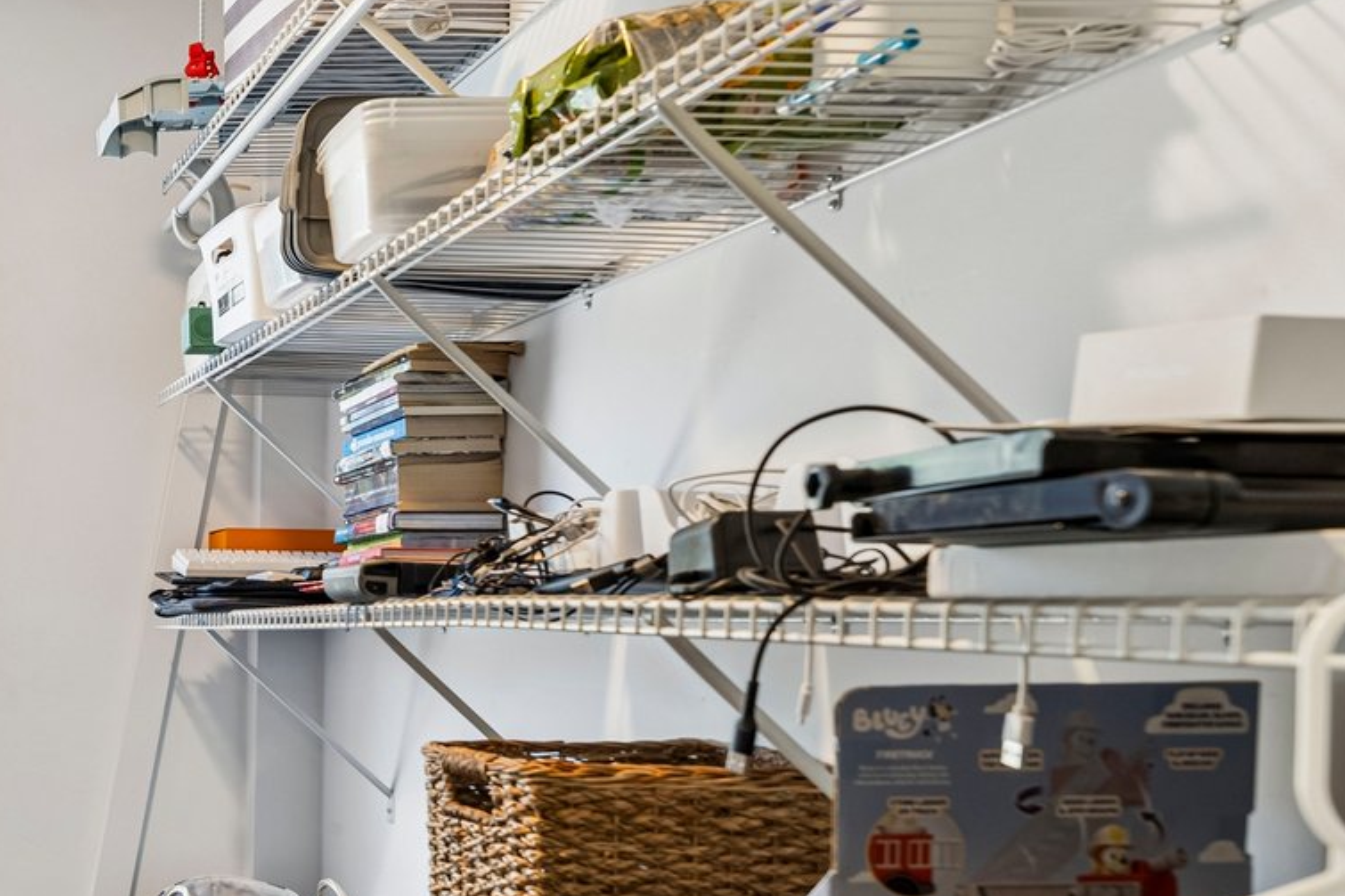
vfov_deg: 34.6
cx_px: -182
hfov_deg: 39.8
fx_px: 1419
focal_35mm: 38
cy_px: 624
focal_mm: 14
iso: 250
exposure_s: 1/13
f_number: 5.6
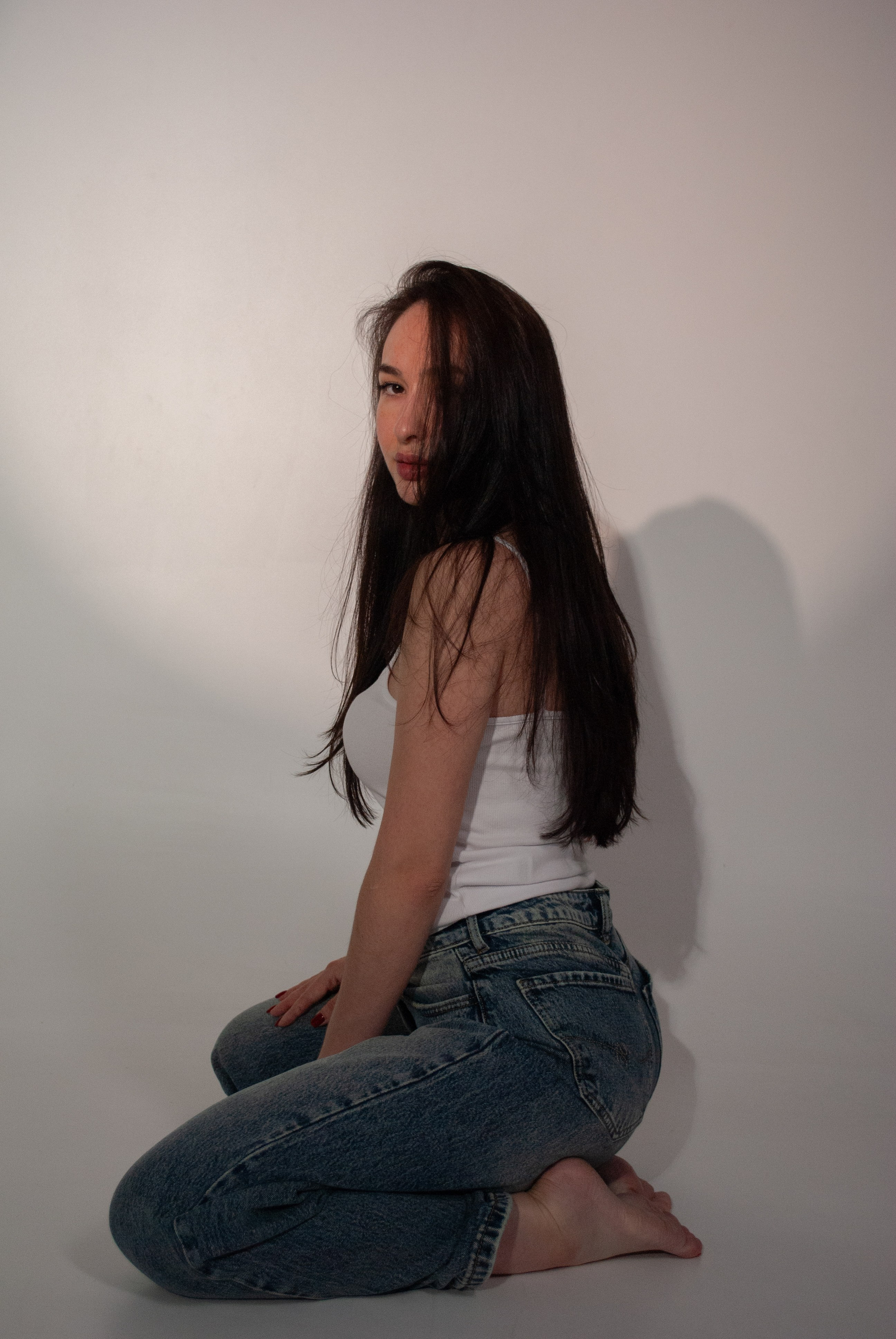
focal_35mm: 48
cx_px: 448
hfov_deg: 28.2
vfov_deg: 41.1
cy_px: 670
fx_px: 1787
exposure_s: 1/250
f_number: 4.8
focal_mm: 32
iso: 400
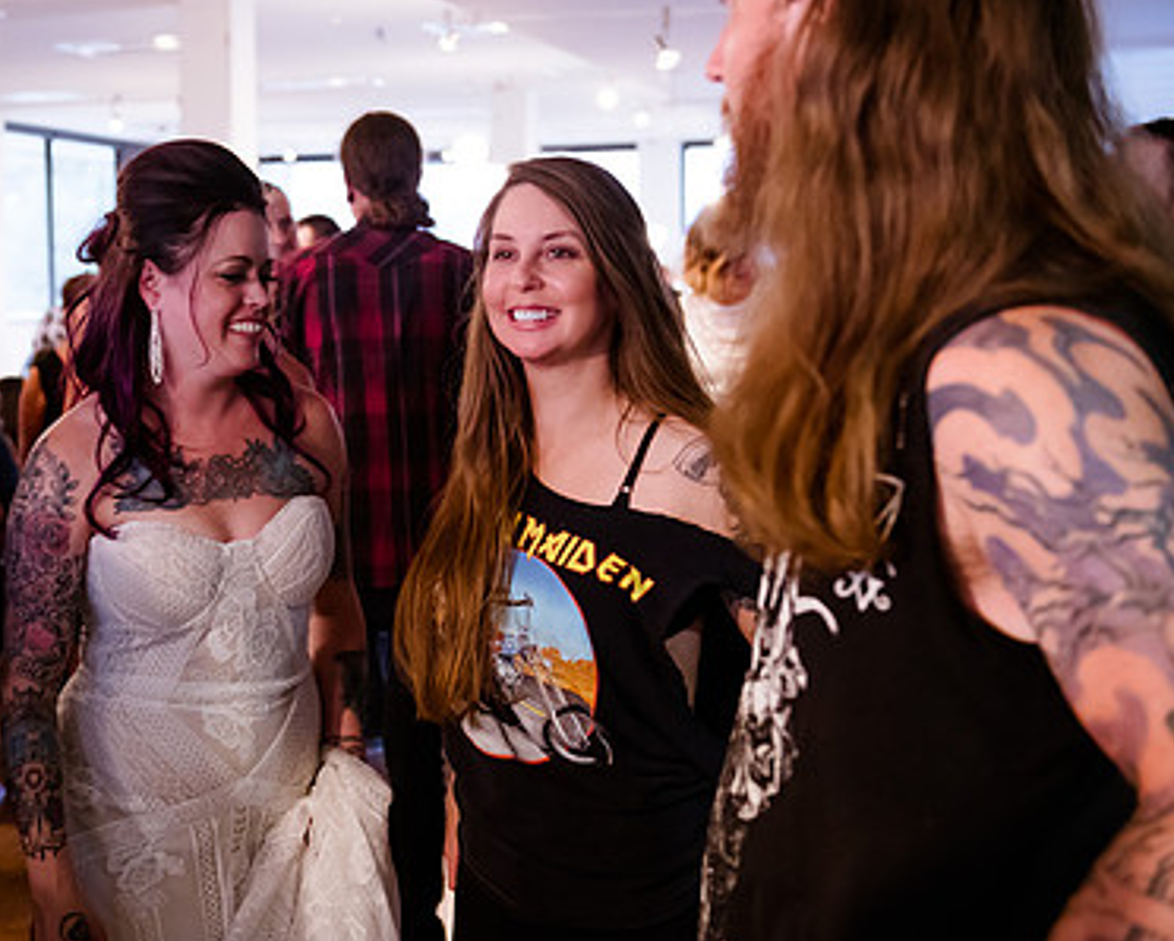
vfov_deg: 25.8
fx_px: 2051
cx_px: 291
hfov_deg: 31.4
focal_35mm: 59
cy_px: 502
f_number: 3.2
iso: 3200
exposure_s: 1/100
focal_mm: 38
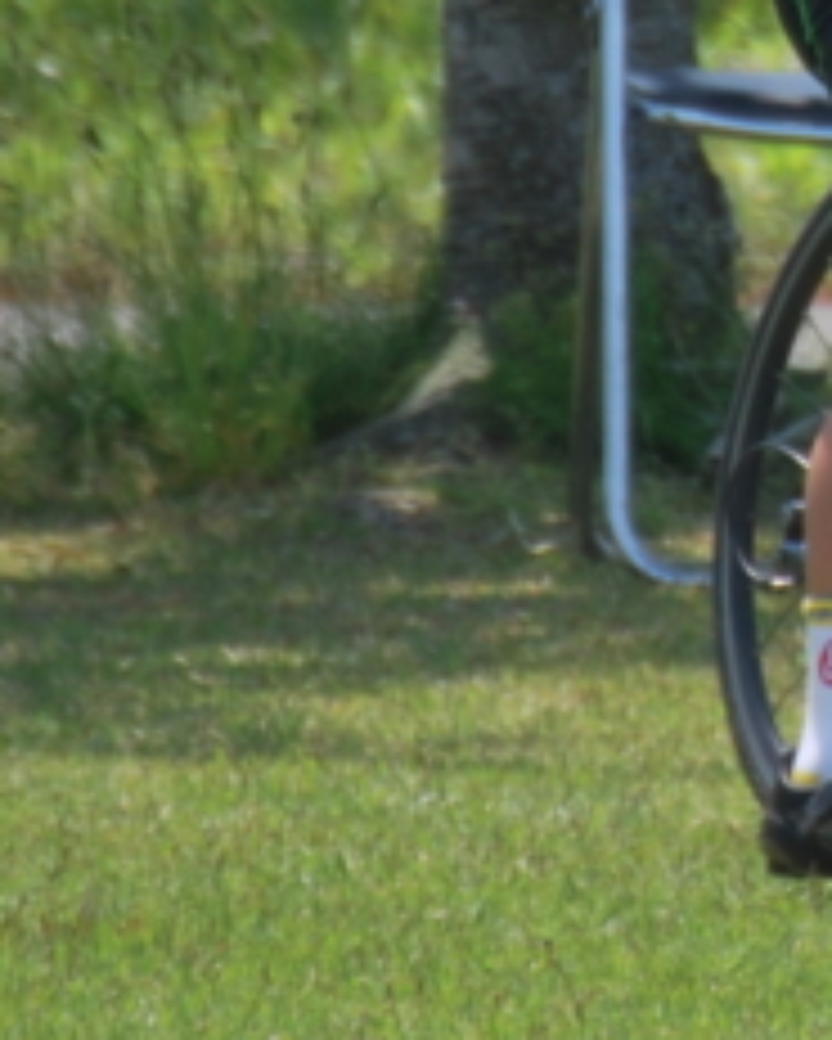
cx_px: 1439
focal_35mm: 1875
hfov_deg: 0.8
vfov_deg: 1.0
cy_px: -268
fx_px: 57674
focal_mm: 300
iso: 200
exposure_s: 1/500
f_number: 5.6
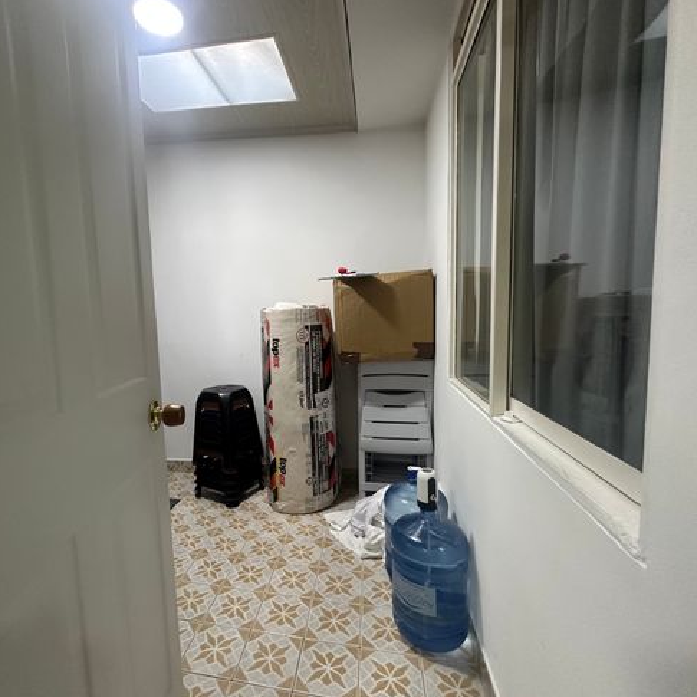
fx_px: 387
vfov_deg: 84.0
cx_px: 281
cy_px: 355
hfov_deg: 83.0
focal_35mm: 17
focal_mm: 2.22
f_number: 2.2
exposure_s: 1/60
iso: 320
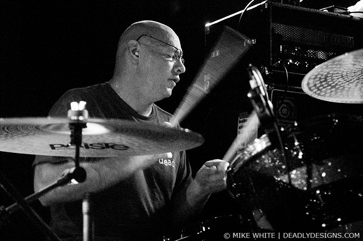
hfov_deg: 21.9
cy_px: 120
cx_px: 182
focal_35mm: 93
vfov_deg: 14.7
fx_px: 937
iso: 1600
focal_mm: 62
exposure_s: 1/80
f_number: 2.8
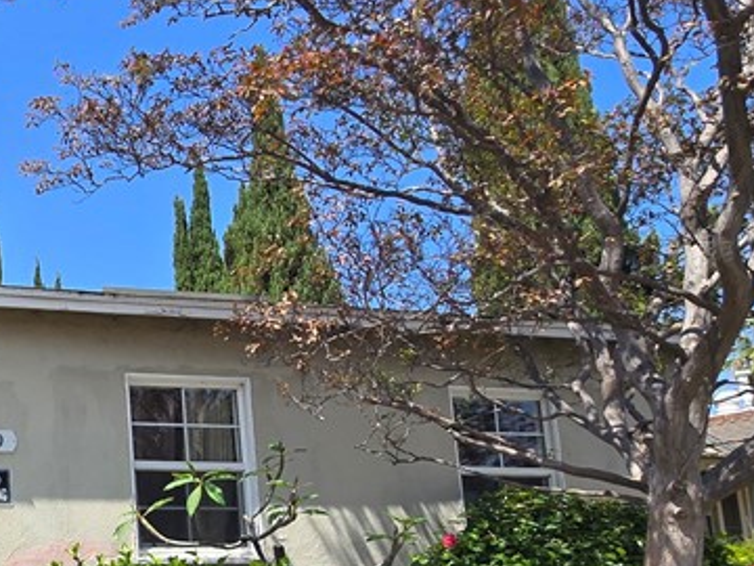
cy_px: 482
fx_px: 806
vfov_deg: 36.8
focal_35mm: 37
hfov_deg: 37.2
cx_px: -165
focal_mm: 2.2
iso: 50
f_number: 2.2
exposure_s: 1/1550
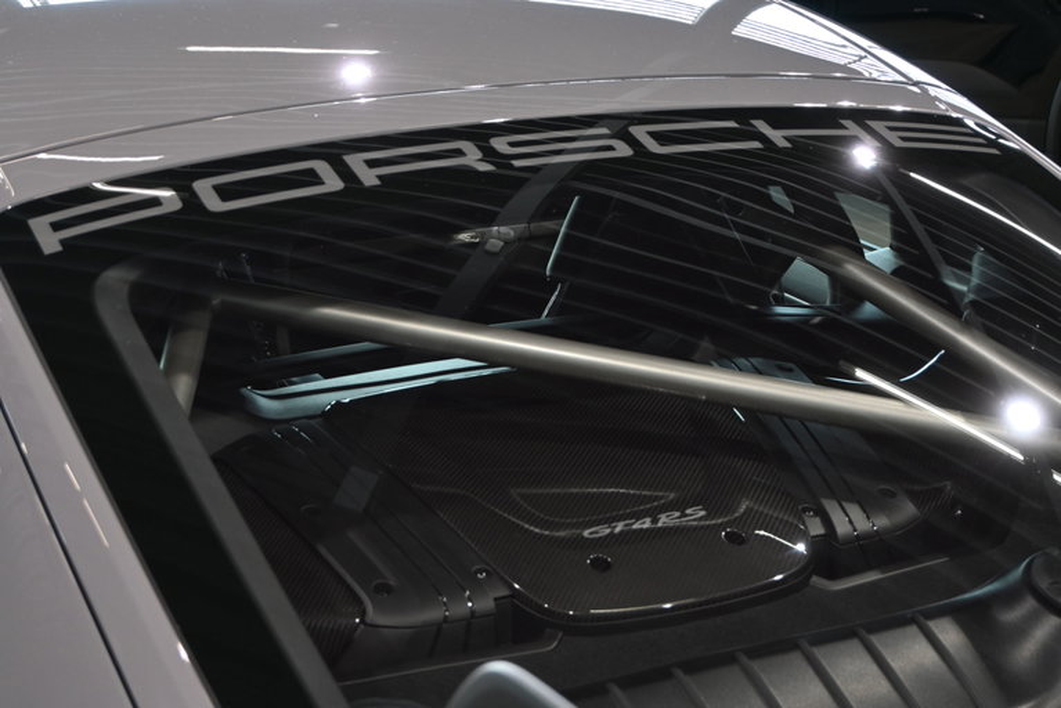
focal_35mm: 57
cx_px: 530
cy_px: 354
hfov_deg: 35.0
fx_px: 1680
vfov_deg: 23.8
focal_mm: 38
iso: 500
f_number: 5.6
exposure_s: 1/60
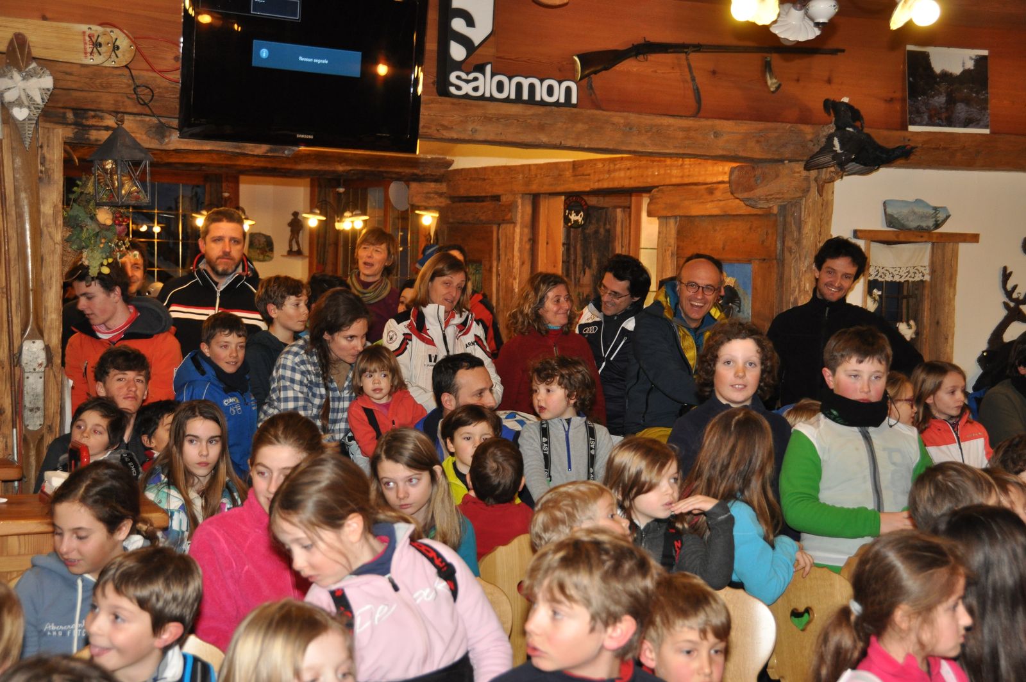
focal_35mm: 54
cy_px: 341
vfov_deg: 25.0
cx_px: 513
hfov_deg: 36.9
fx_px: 1537
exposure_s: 1/60
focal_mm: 36
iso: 800
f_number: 4.2
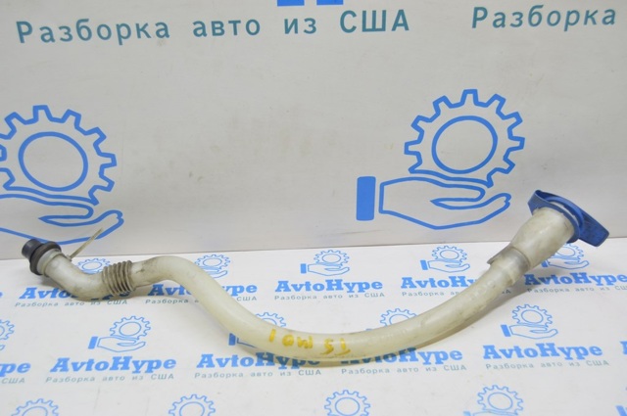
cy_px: 208
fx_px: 678
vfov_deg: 34.1
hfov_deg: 49.6
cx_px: 314
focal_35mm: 39
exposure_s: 1/20
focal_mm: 26
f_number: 5.6
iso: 400
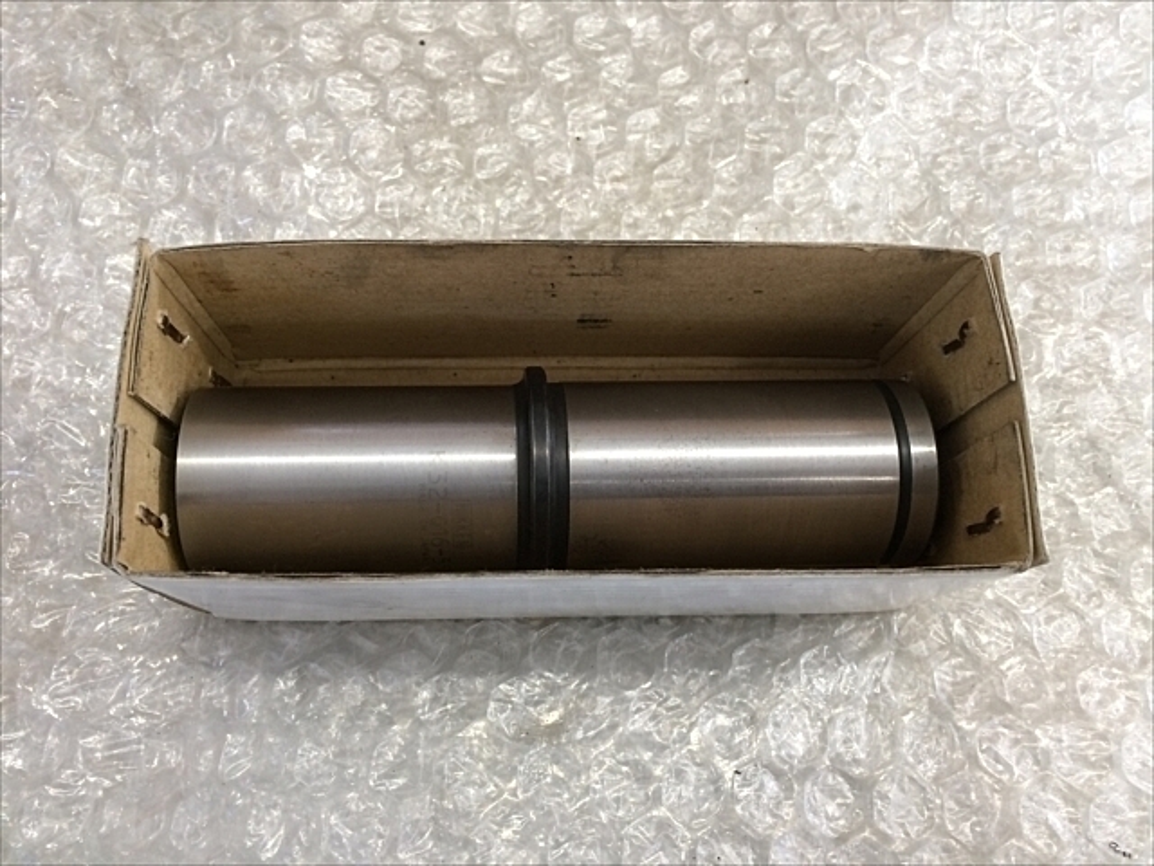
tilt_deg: -74.7
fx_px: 967
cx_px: 577
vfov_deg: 48.2
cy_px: 433
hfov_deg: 61.7
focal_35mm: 29
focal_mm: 4.15
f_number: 2.2
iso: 80
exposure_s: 1/30
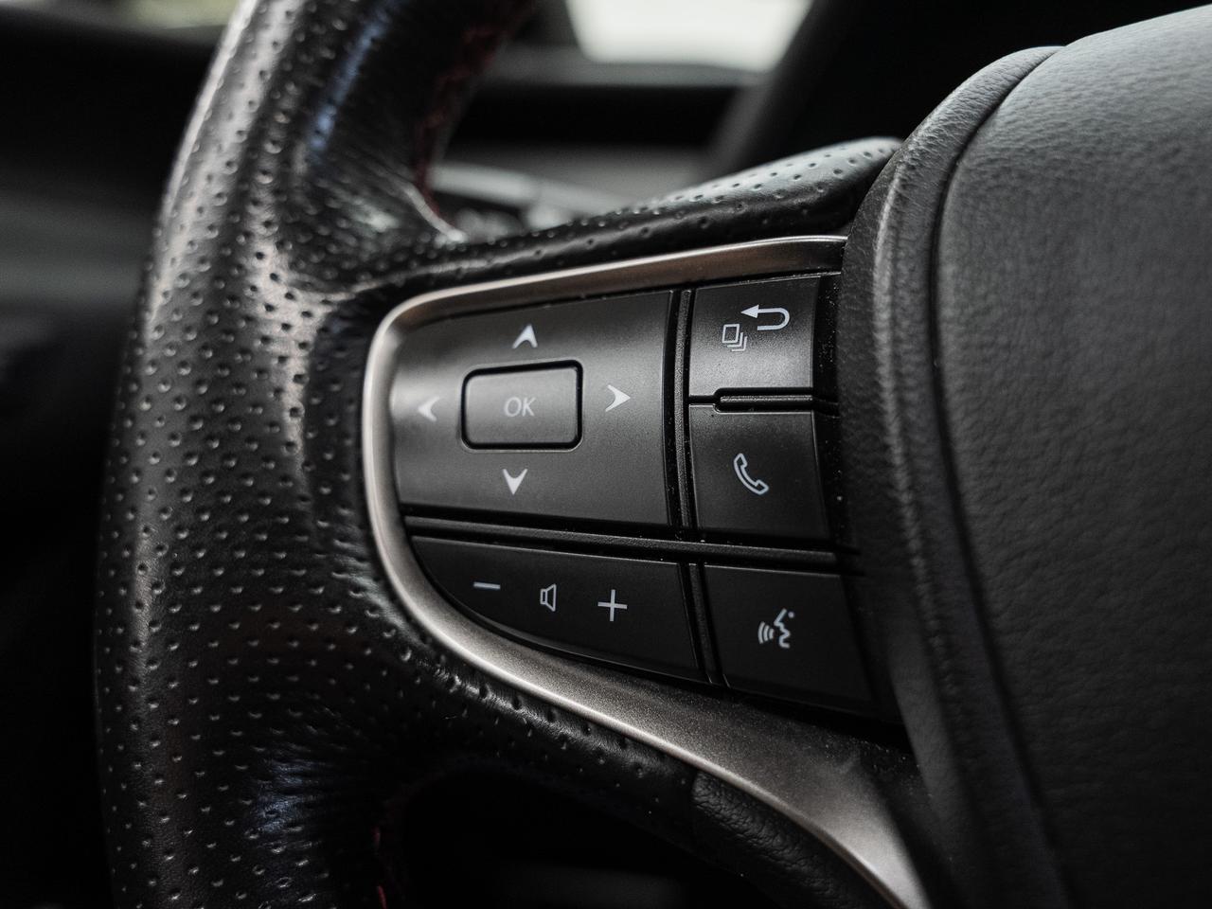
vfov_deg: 42.5
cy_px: 435
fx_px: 1168
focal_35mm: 33
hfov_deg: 54.8
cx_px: 618
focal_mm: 25.3
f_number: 4
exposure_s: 1/50
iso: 1000
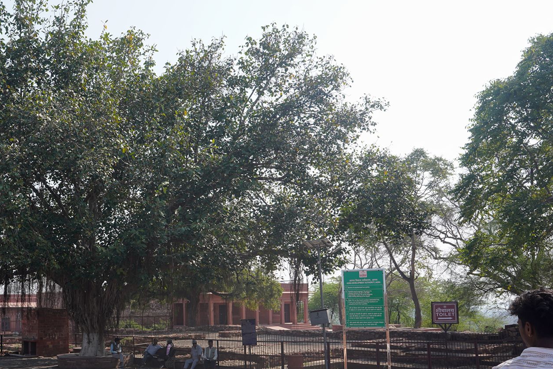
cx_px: 148
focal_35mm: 38
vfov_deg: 34.7
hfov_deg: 49.0
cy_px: 254
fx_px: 584
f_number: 10
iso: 100
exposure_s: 1/100
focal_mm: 24
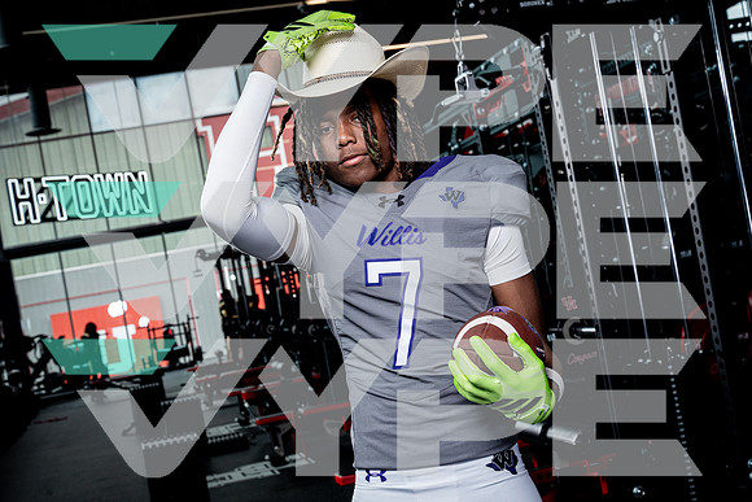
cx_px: 376
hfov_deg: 34.5
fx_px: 1212
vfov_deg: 23.4
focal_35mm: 58
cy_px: 251
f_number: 8
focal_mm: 58
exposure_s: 1/250
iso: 640
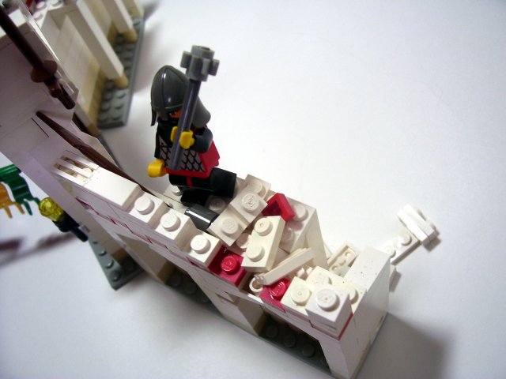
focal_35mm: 34
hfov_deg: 54.0
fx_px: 497
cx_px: 253
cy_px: 190
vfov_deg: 41.8
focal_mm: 5.6
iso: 80
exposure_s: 1/45
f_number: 2.7
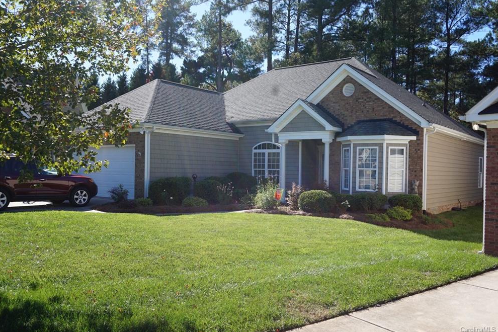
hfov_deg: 60.3
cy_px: 162
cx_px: 257
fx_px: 429
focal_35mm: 31
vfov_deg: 42.3
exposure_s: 1/80
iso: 100
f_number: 11
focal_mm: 20
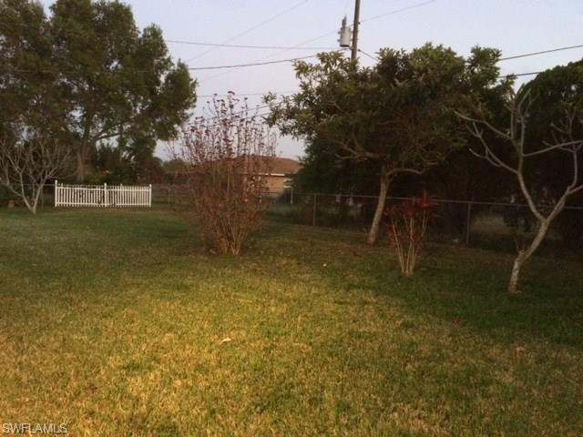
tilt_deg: -2.6
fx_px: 488
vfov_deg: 48.2
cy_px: 218
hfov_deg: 61.7
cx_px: 292
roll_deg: -1.7
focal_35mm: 29
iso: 320
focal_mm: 4.15
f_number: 2.2
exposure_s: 1/20
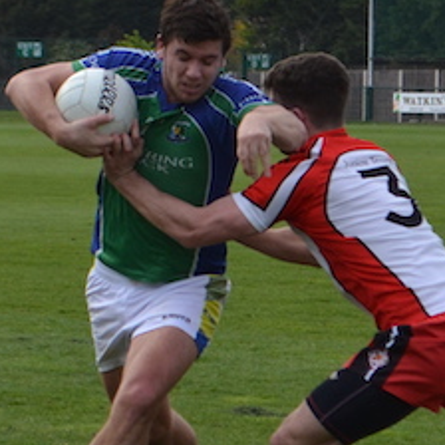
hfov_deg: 9.9
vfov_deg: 10.0
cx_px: 517
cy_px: 306
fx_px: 2545
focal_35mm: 175
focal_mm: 48
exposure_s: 1/1000
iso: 400
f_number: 5.3
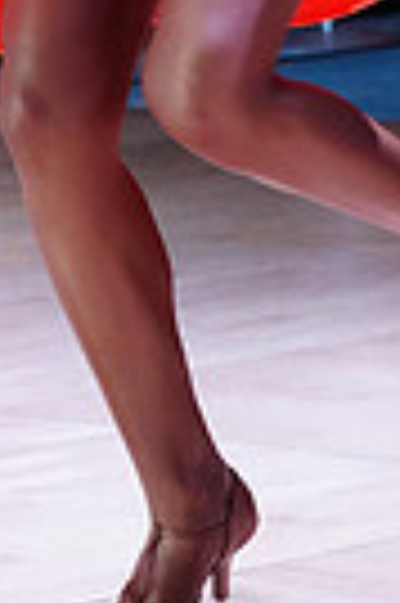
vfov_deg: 6.7
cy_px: -234
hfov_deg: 4.5
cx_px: 411
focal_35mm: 304
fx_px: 5079
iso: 6400
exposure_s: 1/400
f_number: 4.5
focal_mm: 70
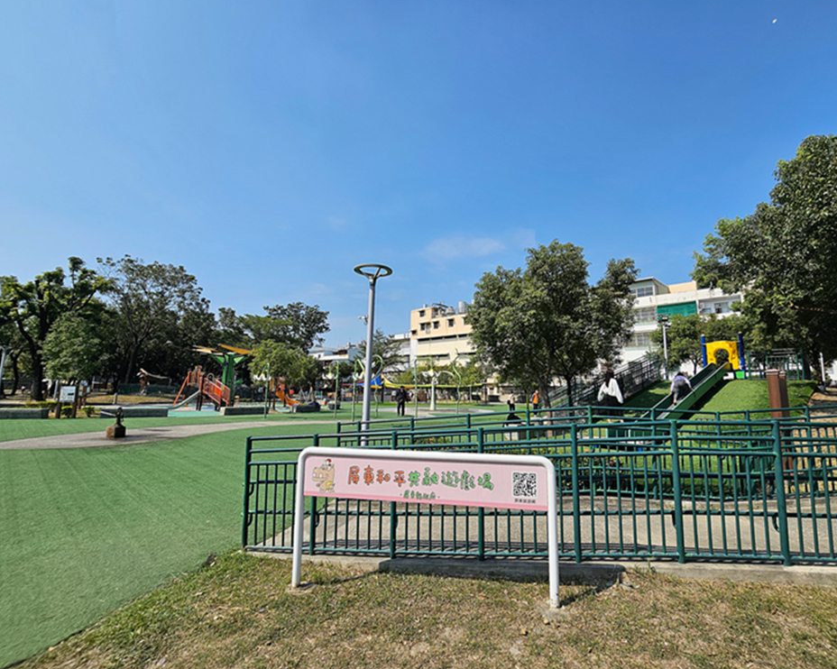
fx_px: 347
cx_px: 433
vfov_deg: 88.0
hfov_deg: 100.7
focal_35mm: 14
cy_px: 340
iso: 50
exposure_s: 1/2985
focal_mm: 2.2
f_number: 2.2
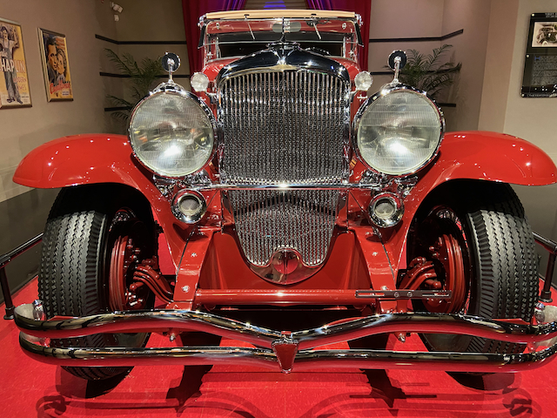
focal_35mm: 26
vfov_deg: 53.1
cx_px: 278
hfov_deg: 67.3
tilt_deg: -15.2
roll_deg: +0.7
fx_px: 418
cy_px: 209
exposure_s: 1/30
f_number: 1.8
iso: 500
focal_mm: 4.25
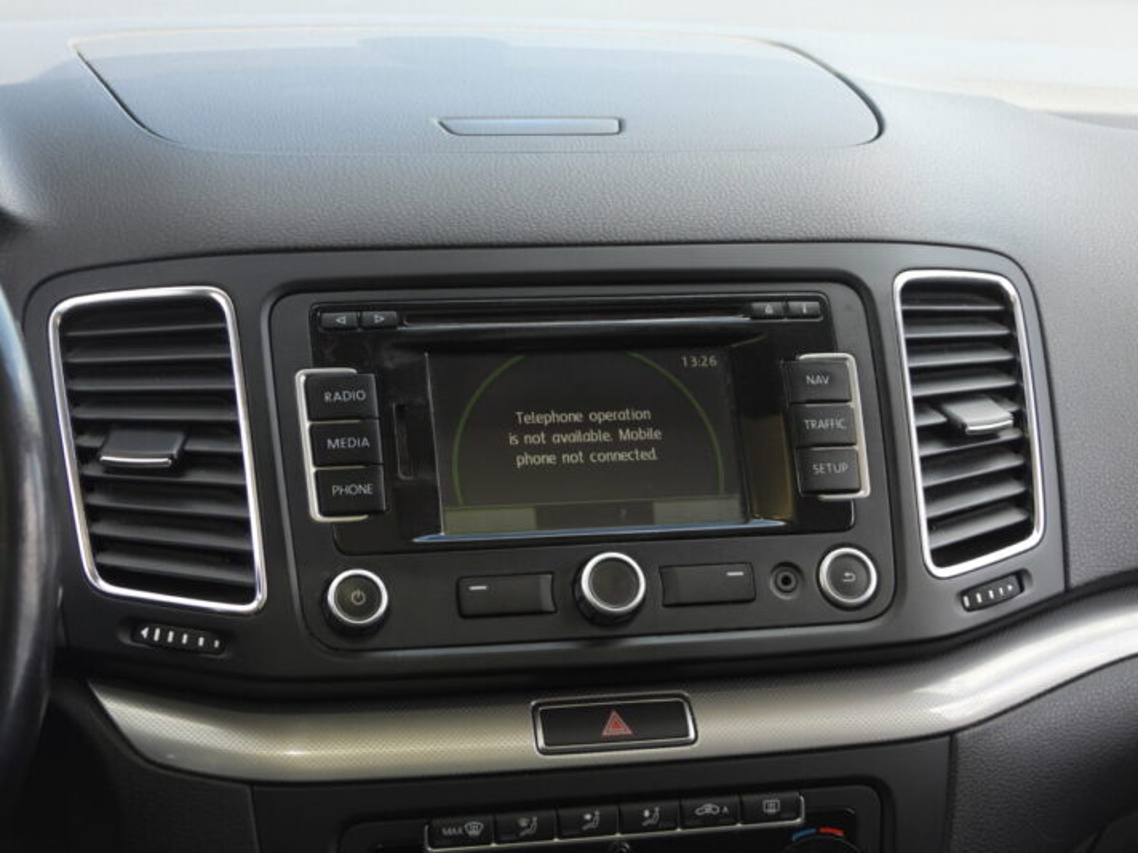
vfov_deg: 21.0
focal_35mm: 70
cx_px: 569
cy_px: 426
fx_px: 2301
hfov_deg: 27.8
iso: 100
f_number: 3.5
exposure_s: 1/40
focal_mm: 12.6
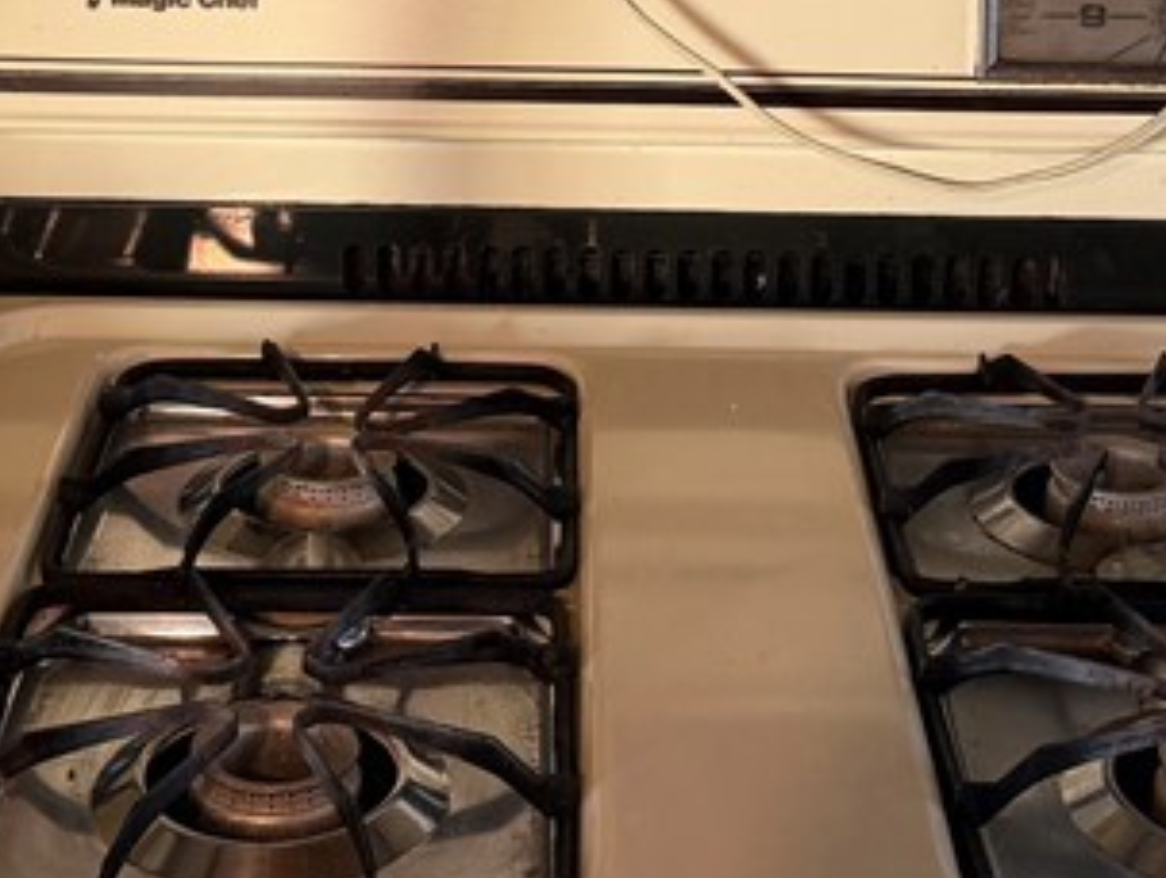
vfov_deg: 18.1
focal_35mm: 81
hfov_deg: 24.1
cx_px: 585
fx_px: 2732
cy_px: 158
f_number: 1.78
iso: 200
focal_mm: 6.76
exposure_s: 1/60
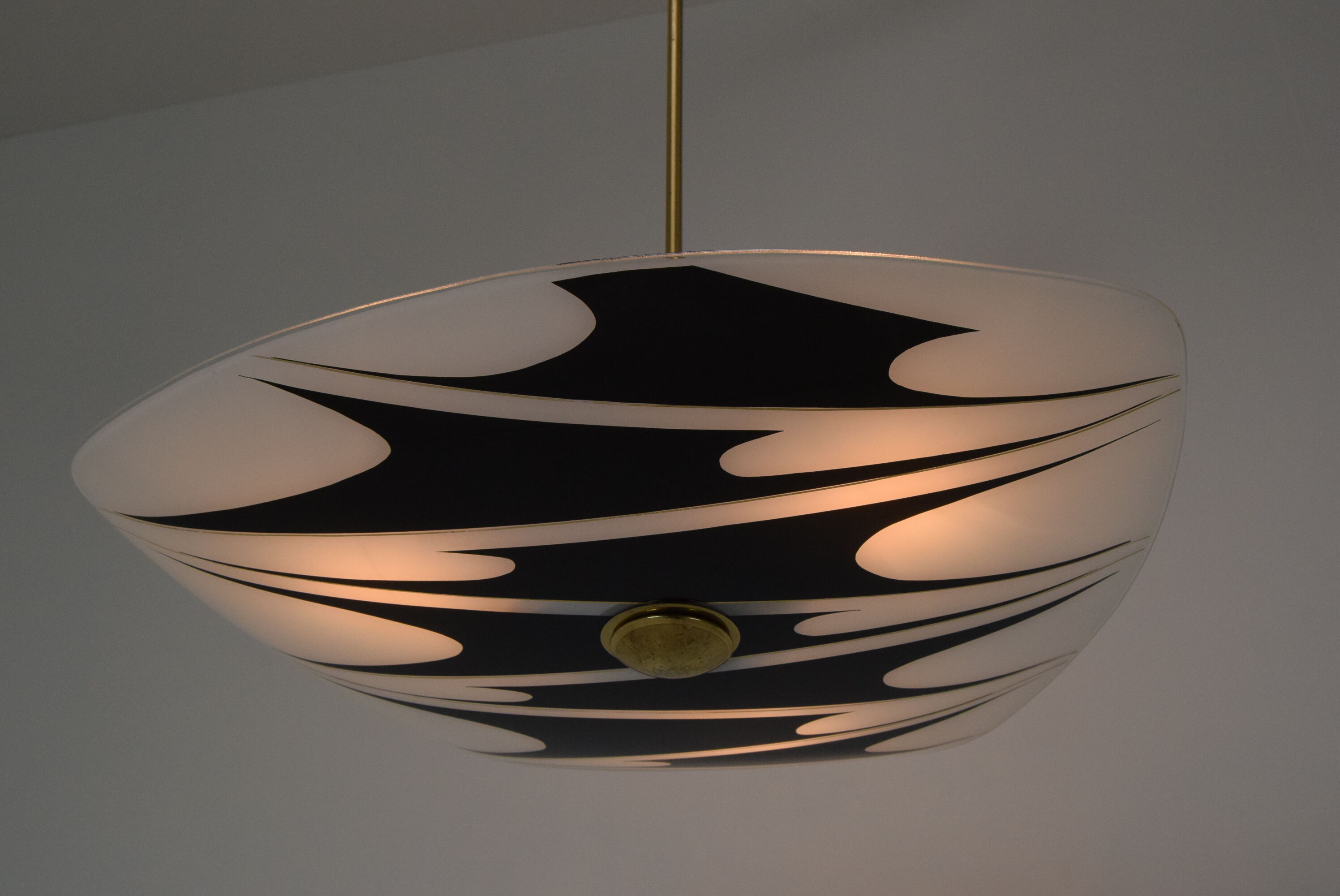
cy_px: 448
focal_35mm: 46
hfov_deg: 42.3
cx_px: 670
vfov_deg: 29.0
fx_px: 1732
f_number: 10
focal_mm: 31
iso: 1600
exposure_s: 1/400
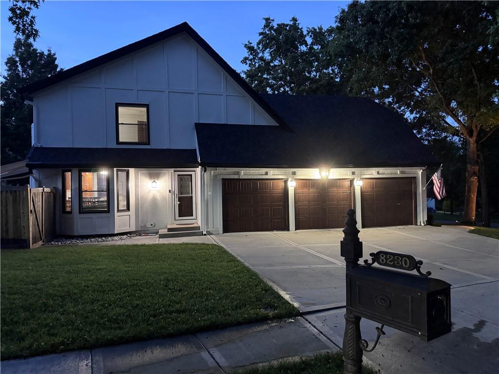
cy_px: 187
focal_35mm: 24
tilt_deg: -0.3
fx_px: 346
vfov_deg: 56.8
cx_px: 250
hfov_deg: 71.6
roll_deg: +1.1
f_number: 1.78
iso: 800
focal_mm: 6.76
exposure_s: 1/30
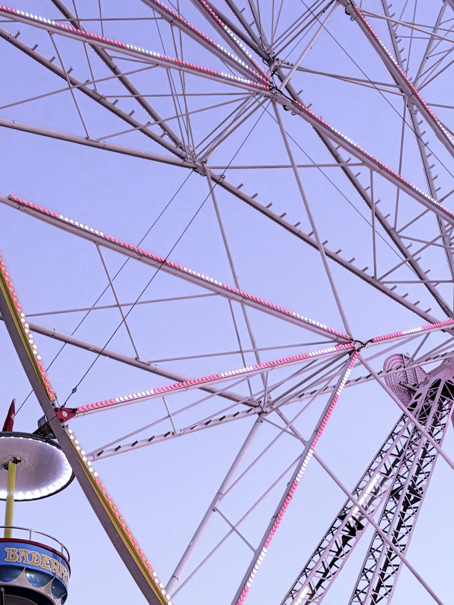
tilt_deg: +37.3
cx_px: 134
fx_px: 1207
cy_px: 349
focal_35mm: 69
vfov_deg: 28.1
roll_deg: +1.7
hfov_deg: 21.2
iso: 40
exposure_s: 1/100
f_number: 1.6
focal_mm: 5.96
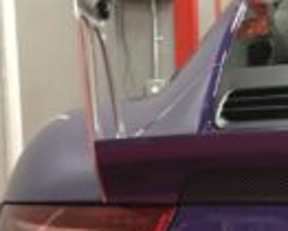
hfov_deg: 13.9
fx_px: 1109
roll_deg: +1.2
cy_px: 211
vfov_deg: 11.8
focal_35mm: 130
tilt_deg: -7.6
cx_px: 427
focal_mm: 4.15
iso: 160
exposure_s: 1/30
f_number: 2.2
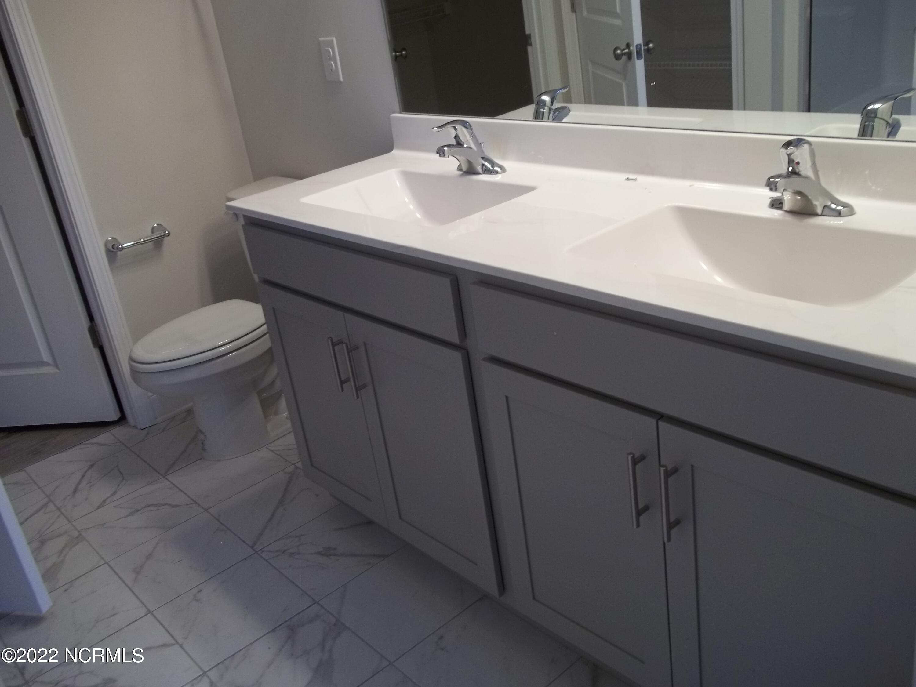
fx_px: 847
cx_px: 458
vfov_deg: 44.2
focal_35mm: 32
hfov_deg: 56.8
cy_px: 344
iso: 64
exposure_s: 1/40
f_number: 2.9
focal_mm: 5.7
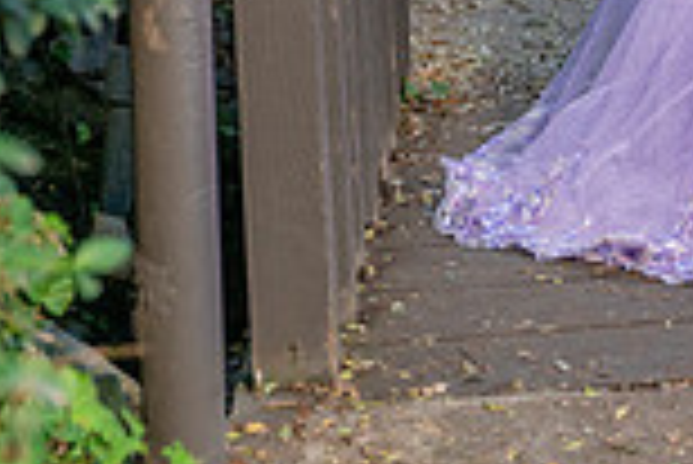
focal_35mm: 162
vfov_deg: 8.3
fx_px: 3121
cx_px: 1125
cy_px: -277
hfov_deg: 11.9
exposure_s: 1/200
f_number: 4
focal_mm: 43
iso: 400
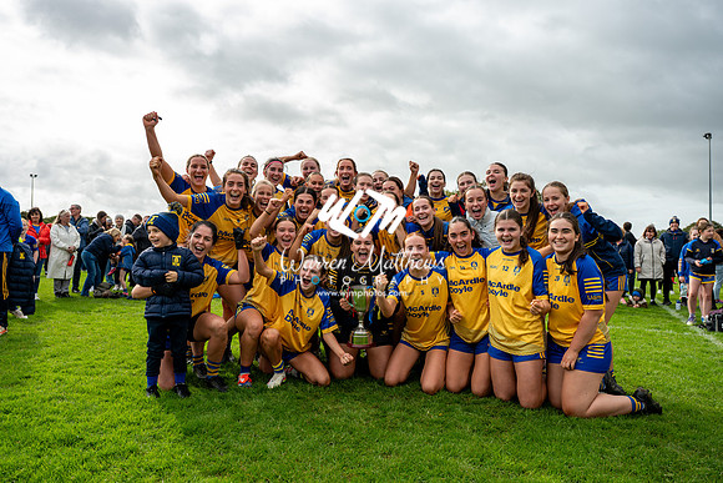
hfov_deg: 67.4
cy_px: 242
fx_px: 542
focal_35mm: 27
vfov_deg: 48.0
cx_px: 362
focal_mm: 27
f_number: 5
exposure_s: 1/320
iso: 100
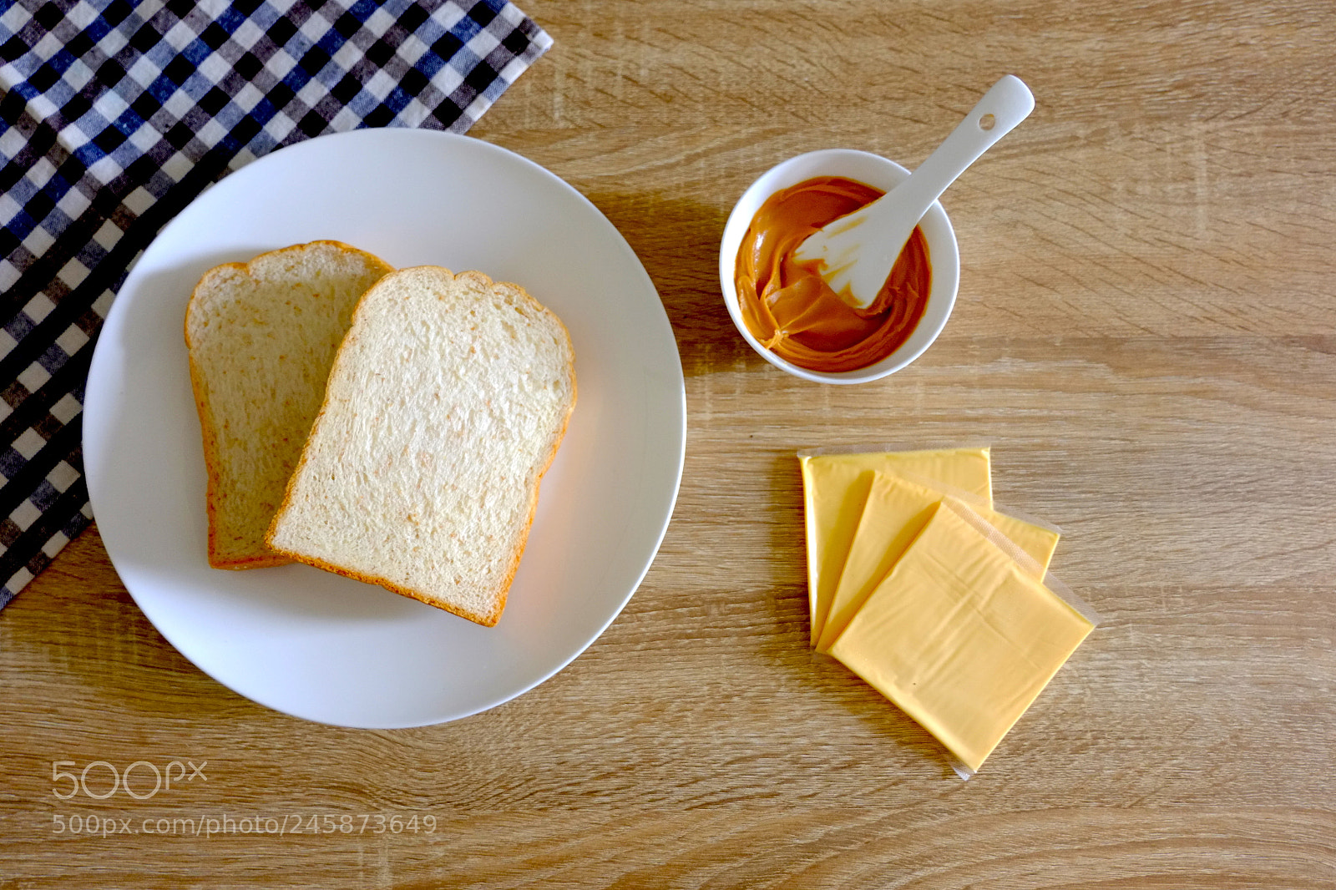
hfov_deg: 67.4
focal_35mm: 27
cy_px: 445
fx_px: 1002
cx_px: 668
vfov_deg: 47.9
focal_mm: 18.2
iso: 800
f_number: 3.6
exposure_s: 1/18
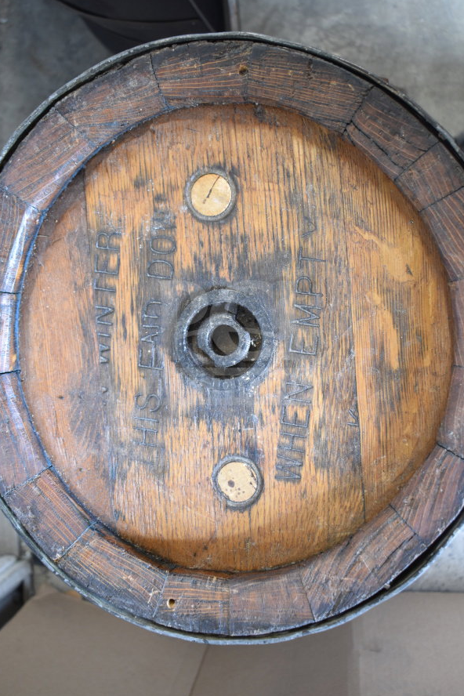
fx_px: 657
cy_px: 343
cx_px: 228
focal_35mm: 34
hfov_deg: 38.9
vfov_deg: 55.8
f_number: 3.8
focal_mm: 22
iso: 900
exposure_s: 1/40
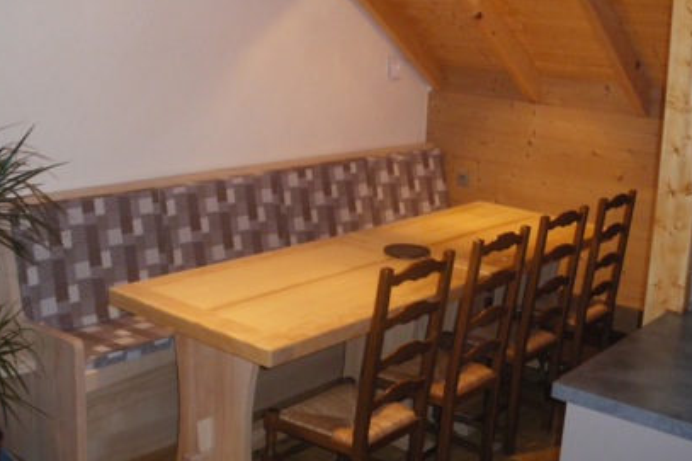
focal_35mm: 46
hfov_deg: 42.7
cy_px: 195
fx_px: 884
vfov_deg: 29.2
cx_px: 376
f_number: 3.5
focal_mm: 6.3
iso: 400
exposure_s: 1/50
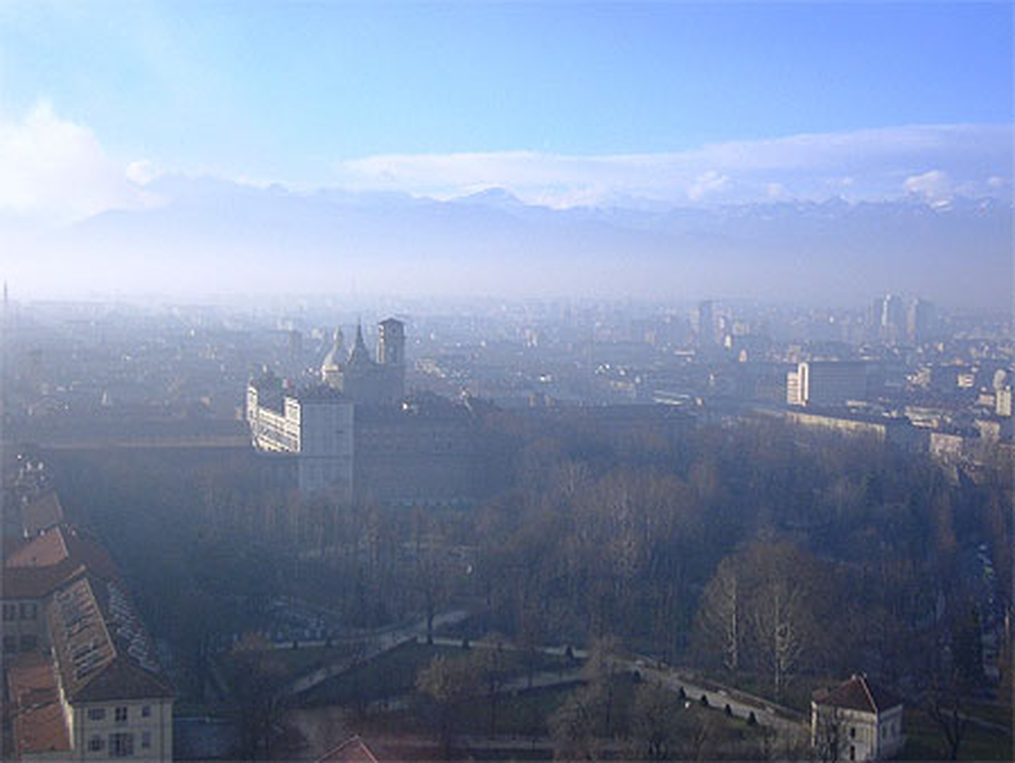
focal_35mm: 62
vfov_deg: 23.7
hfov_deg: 31.2
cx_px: 508
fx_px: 1819
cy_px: 382
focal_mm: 10.2
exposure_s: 1/800
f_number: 3.5
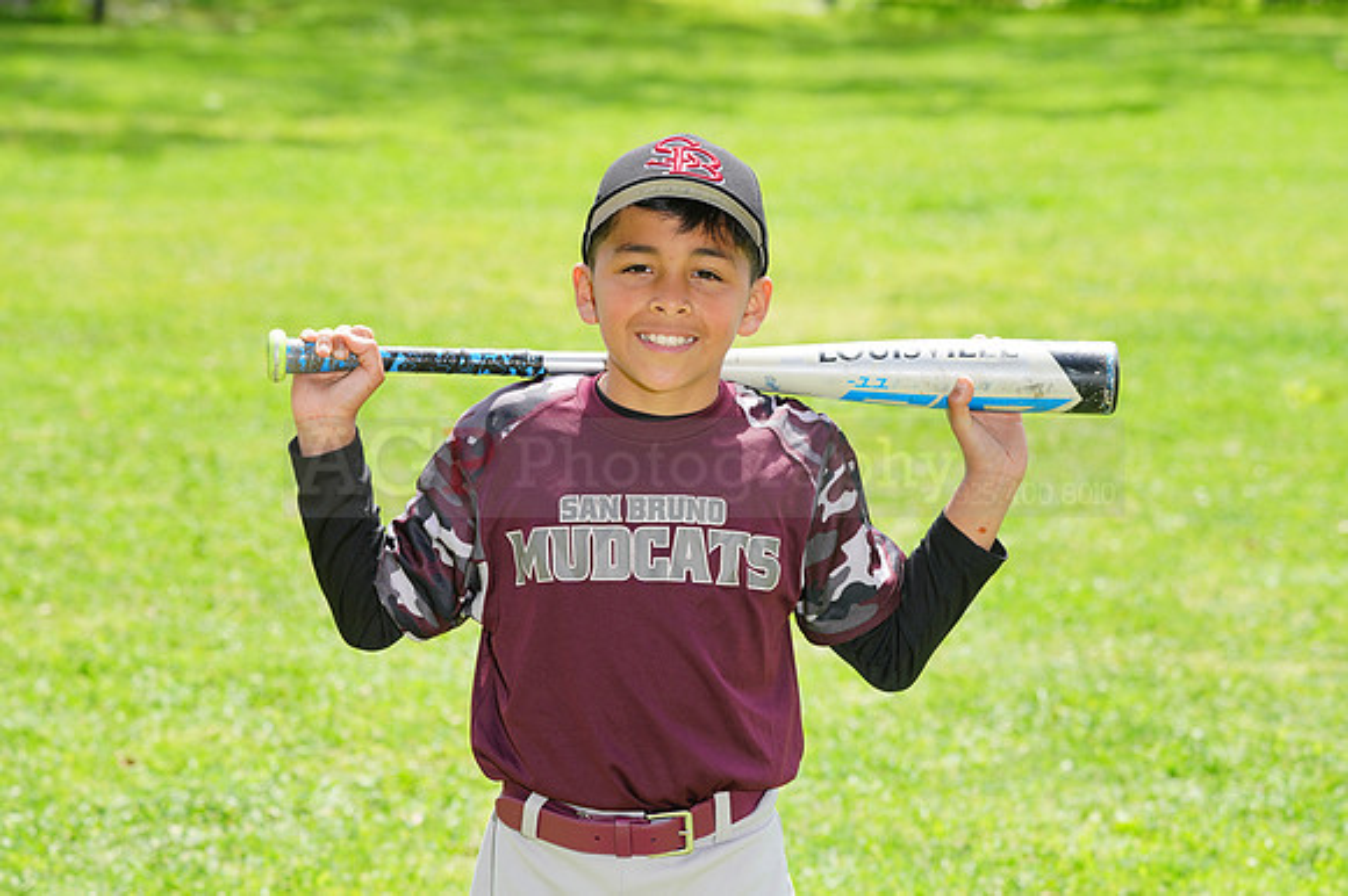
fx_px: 5987
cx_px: 674
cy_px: 448
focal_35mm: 160
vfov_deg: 8.6
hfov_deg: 12.8
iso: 200
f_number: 8
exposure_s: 1/200
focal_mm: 160
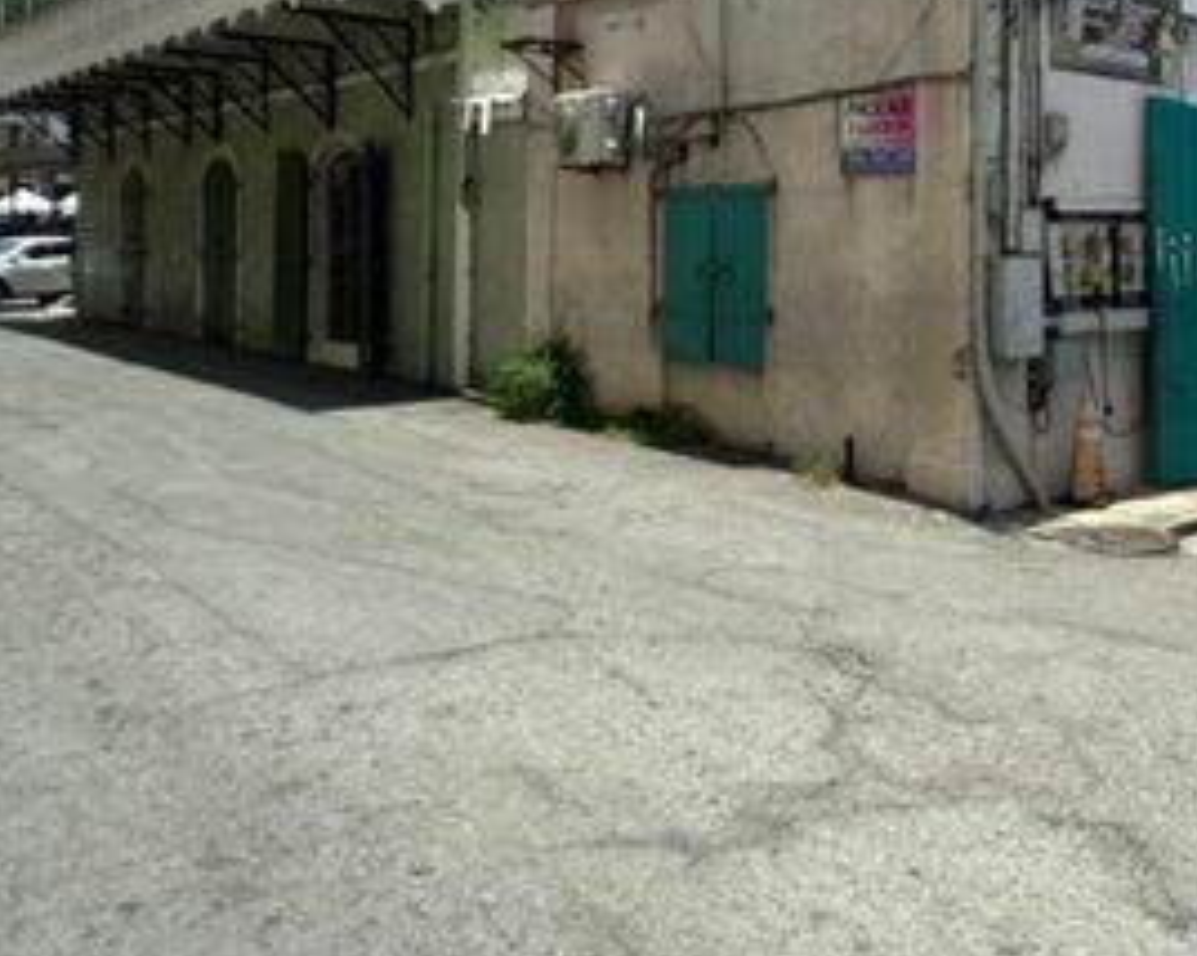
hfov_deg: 32.5
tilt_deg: +0.2
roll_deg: -0.3
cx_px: 987
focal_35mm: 56
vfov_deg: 26.8
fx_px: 1982
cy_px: 255
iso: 80
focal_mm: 6.86
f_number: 1.78
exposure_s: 1/5263
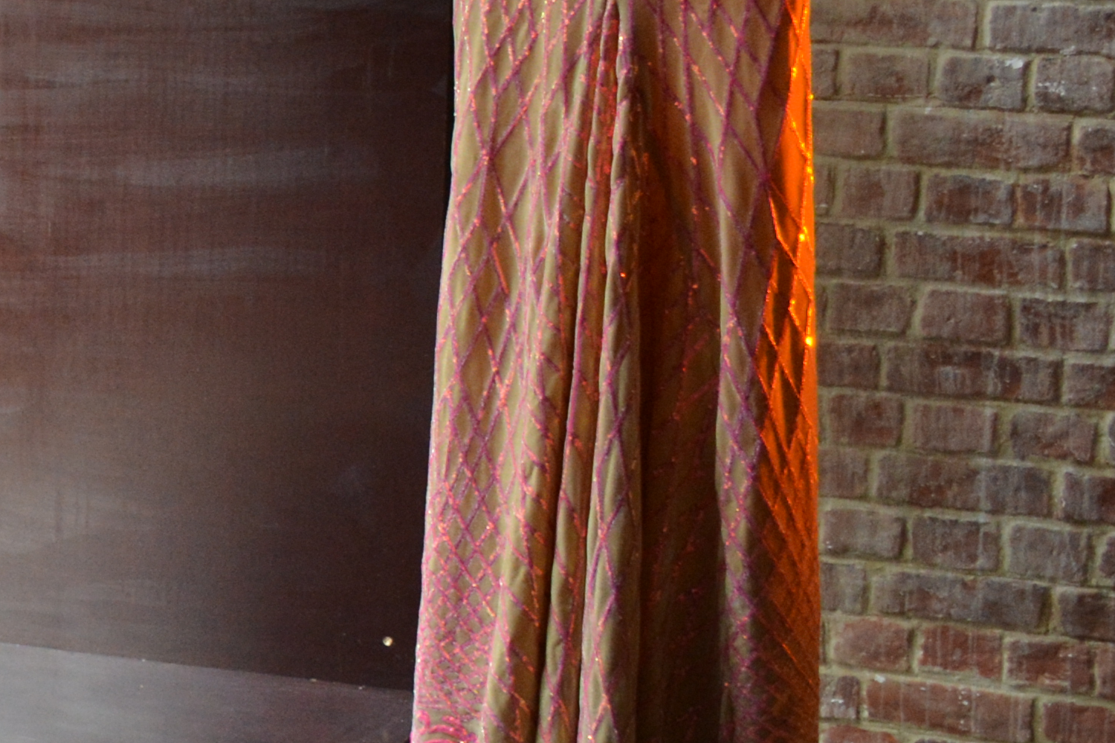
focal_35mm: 120
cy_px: 27
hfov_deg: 15.1
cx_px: -817
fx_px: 3716
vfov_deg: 11.3
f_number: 4
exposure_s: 1/60
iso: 800
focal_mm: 20
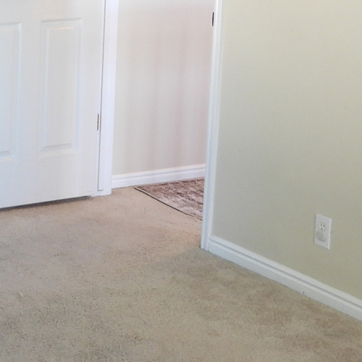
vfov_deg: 15.8
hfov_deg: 15.2
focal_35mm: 108
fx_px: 1278
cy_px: -17
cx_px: -144
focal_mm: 5
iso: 110
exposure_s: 1/30
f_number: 2.8
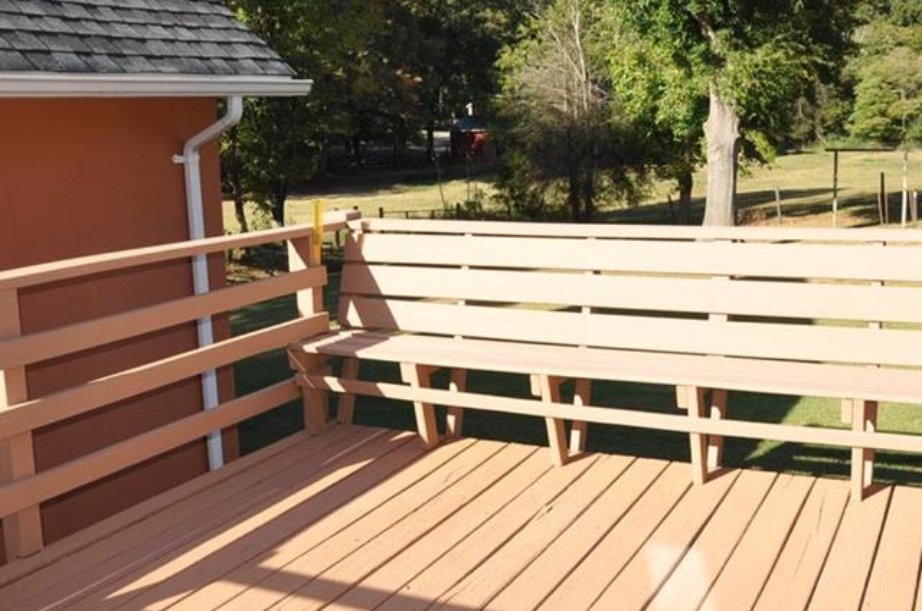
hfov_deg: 47.7
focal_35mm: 41
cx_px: 496
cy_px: 302
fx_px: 1043
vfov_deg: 32.6
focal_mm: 17
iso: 200
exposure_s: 1/200
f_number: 10
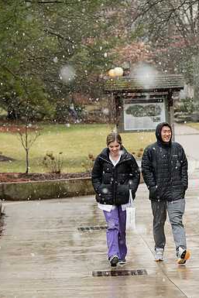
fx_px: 1624
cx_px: 170
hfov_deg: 7.0
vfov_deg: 10.5
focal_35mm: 196
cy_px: 149
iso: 640
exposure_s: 1/400
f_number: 5
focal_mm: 130
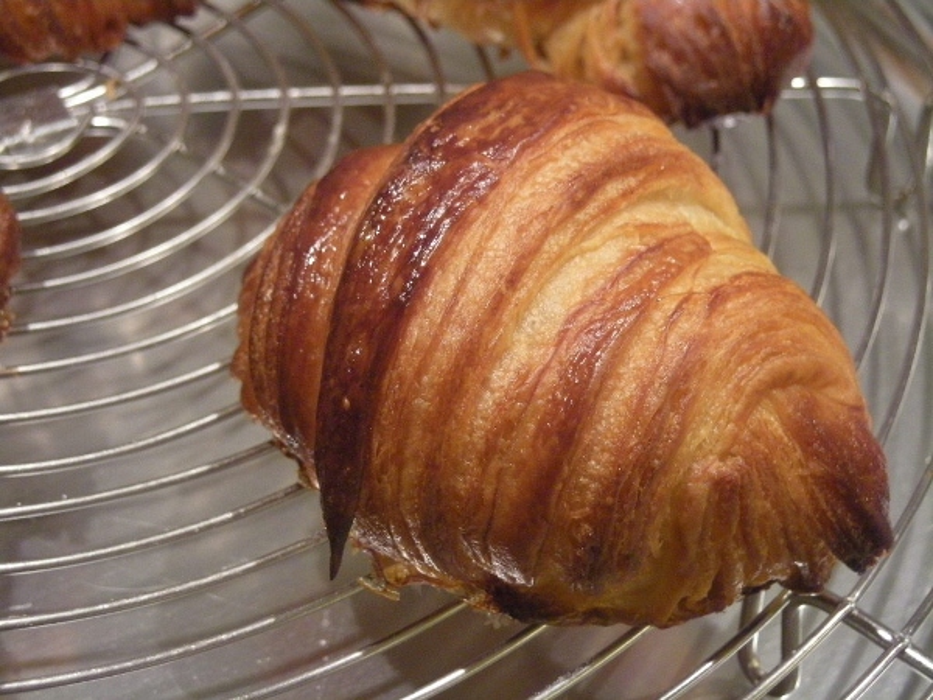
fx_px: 2048
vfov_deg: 19.4
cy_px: 350
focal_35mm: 76
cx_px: 466
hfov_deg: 25.7
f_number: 3.9
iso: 400
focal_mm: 12.3
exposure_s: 1/18.5
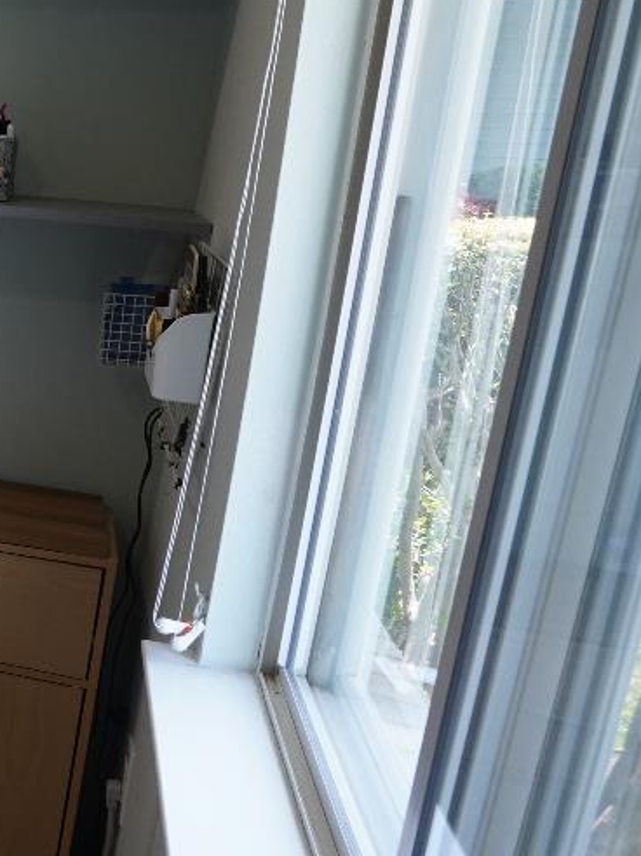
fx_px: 1161
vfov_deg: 40.2
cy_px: 333
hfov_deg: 18.9
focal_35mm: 47
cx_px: -643
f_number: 11
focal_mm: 16
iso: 2000
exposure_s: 1/100
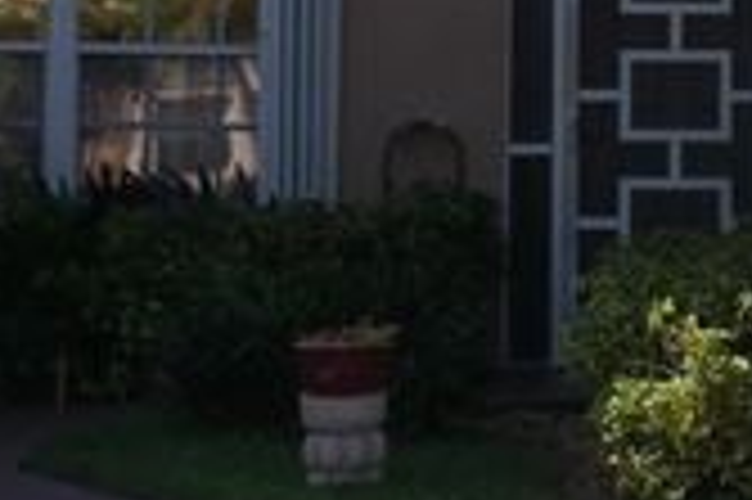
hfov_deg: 12.3
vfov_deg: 8.2
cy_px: -101
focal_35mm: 165
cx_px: 775
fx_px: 3443
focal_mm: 43
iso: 320
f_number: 4.5
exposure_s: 1/2500
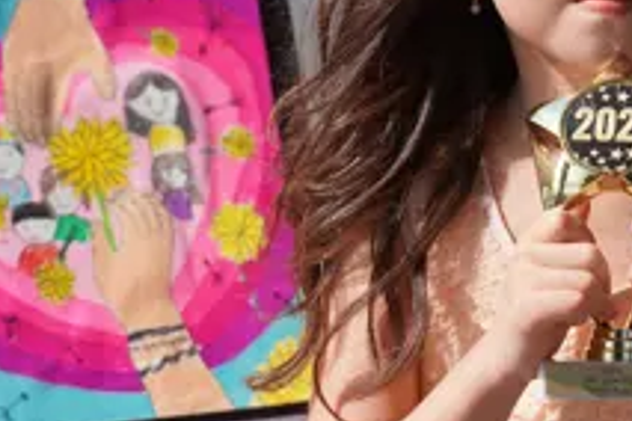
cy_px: 50
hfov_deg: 12.2
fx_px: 2967
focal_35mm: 169
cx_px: 365
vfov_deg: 8.1
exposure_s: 1/1000
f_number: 4.5
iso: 100
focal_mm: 75
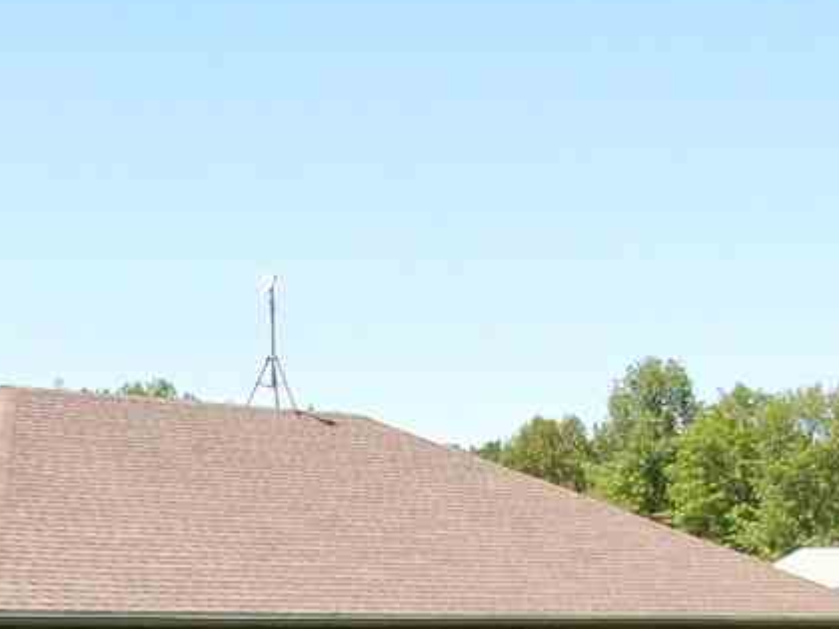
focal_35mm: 117
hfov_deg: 16.7
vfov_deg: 11.9
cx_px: 192
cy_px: 1026
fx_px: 2836
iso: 100
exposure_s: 1/50
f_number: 2.8
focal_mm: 4.39
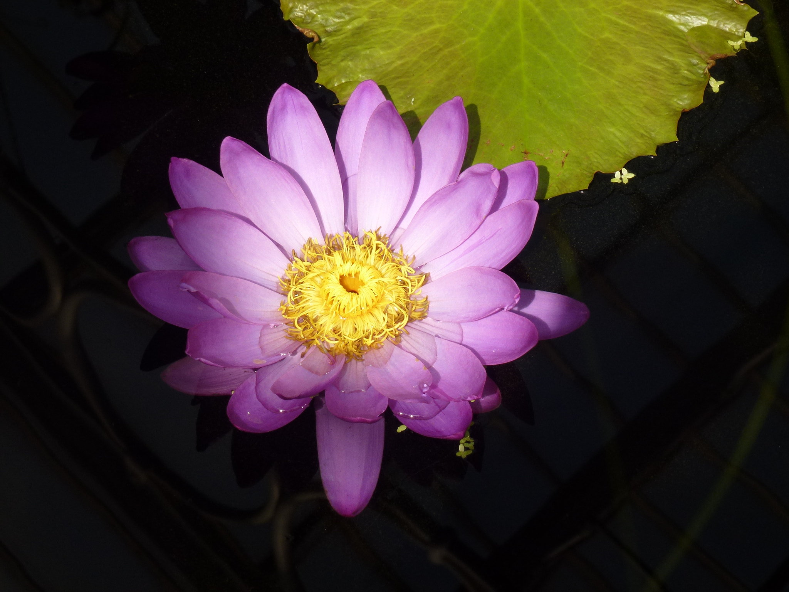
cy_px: 296
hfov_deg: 16.3
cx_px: 394
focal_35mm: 121
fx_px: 2758
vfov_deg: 12.2
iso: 100
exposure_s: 1/320
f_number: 5.1
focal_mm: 21.7
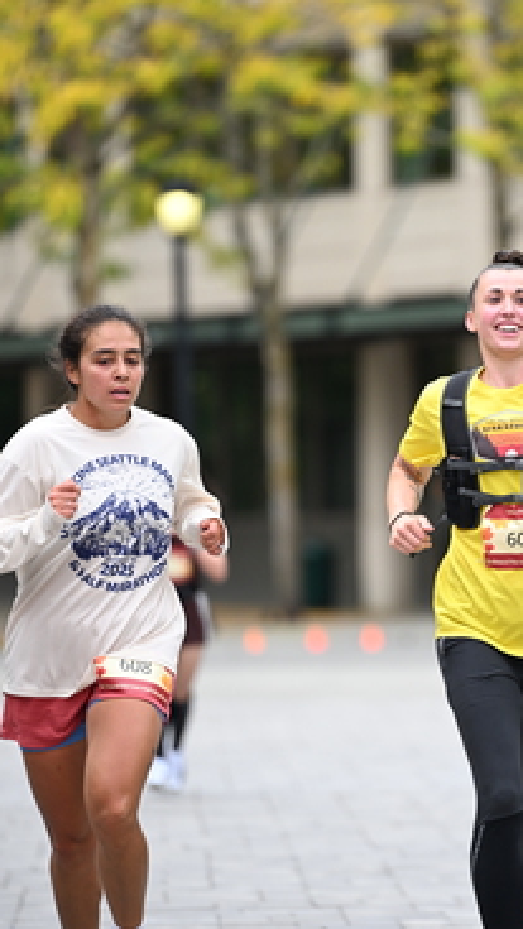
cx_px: 428
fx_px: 7717
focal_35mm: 313
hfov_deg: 3.9
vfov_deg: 6.9
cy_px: 492
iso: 640
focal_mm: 200
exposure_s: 1/2000
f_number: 2.8
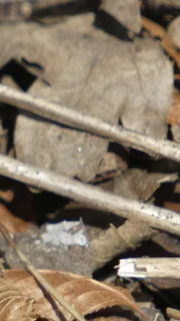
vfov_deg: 0.9
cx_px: 235
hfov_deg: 0.5
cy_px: 201
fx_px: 21125
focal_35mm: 2484
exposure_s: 1/200
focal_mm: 215
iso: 80
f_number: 5.9
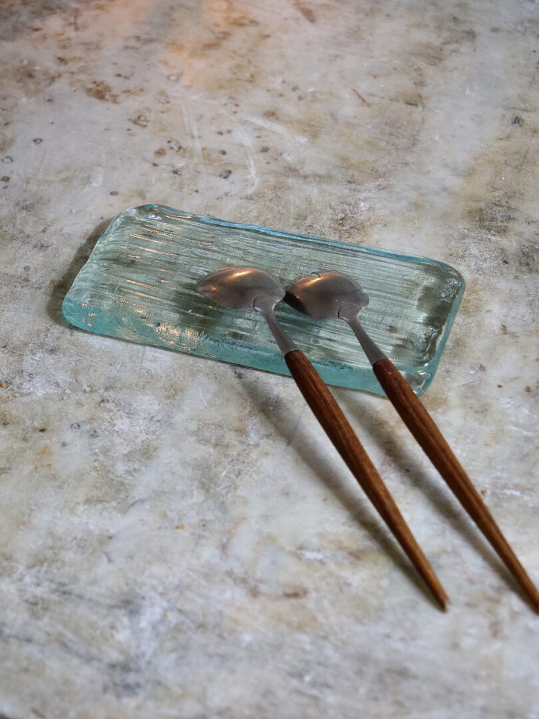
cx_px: 270
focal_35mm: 76
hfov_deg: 19.4
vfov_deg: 25.7
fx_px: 1578
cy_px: 360
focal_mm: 38
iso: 2000
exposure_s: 1/100
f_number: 3.9
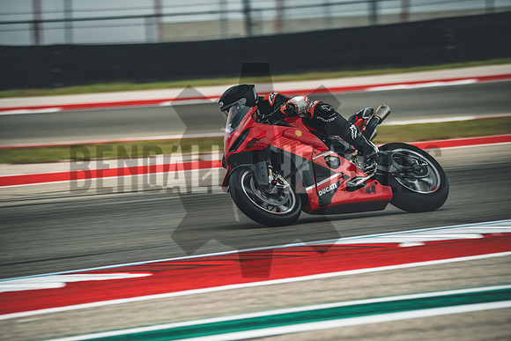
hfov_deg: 6.1
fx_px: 4827
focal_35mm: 340
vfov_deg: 4.0
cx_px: 256
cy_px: 170
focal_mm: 226.6
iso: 160
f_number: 5
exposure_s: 1/250
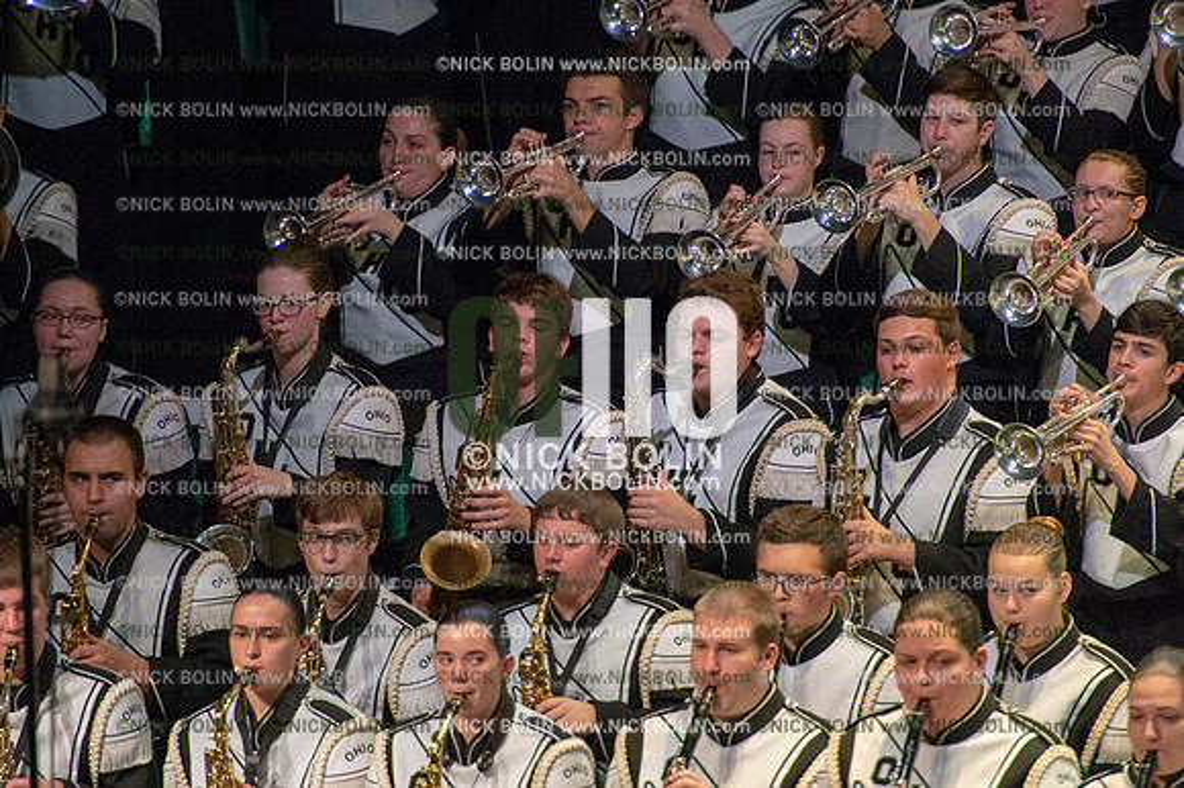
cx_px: 592
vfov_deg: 3.4
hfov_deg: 5.2
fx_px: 13148
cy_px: 394
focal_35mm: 400
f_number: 5.6
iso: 8000
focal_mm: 400
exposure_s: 1/320
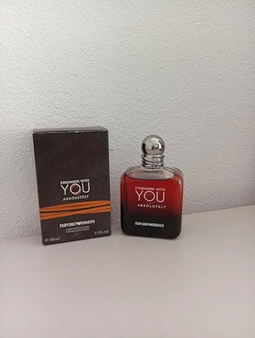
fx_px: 264
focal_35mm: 27
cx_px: 128
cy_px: 169
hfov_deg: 51.5
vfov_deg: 65.2
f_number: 1.8
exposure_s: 1/50.3
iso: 97
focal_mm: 3.84
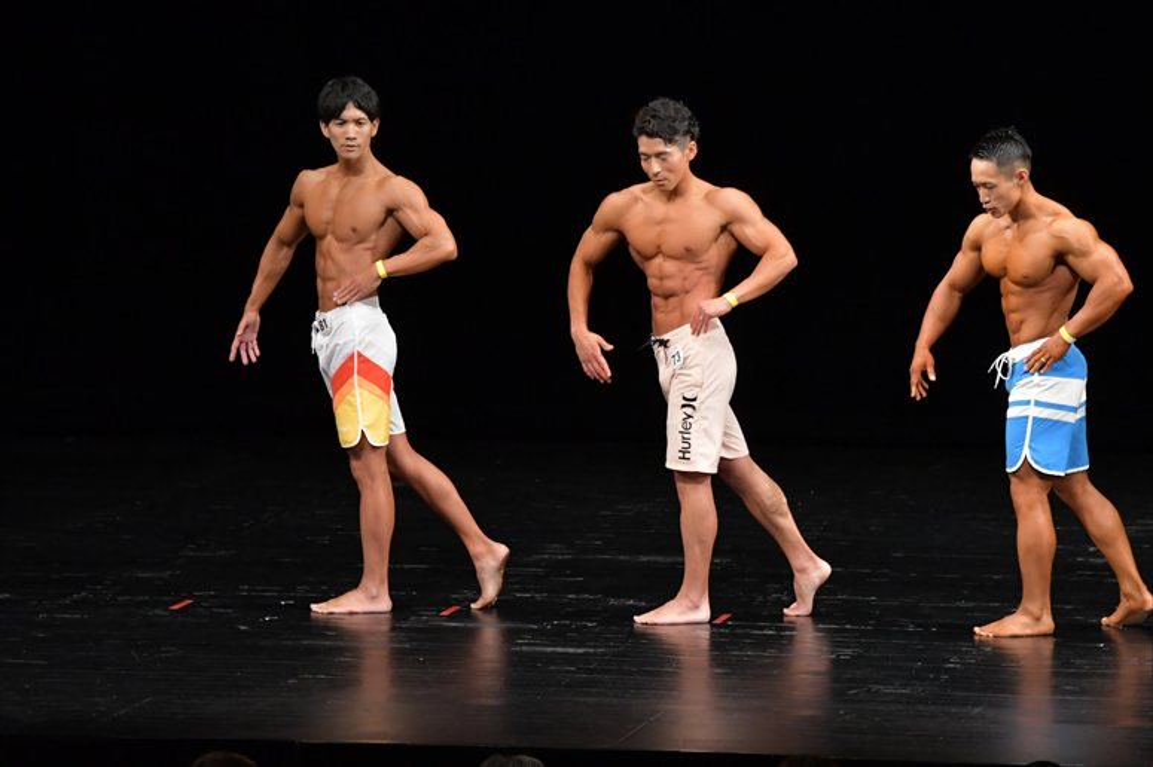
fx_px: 7203
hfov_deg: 9.2
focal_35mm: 225
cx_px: 576
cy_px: 384
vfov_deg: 6.1
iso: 3200
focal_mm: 150
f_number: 5.6
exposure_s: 1/400
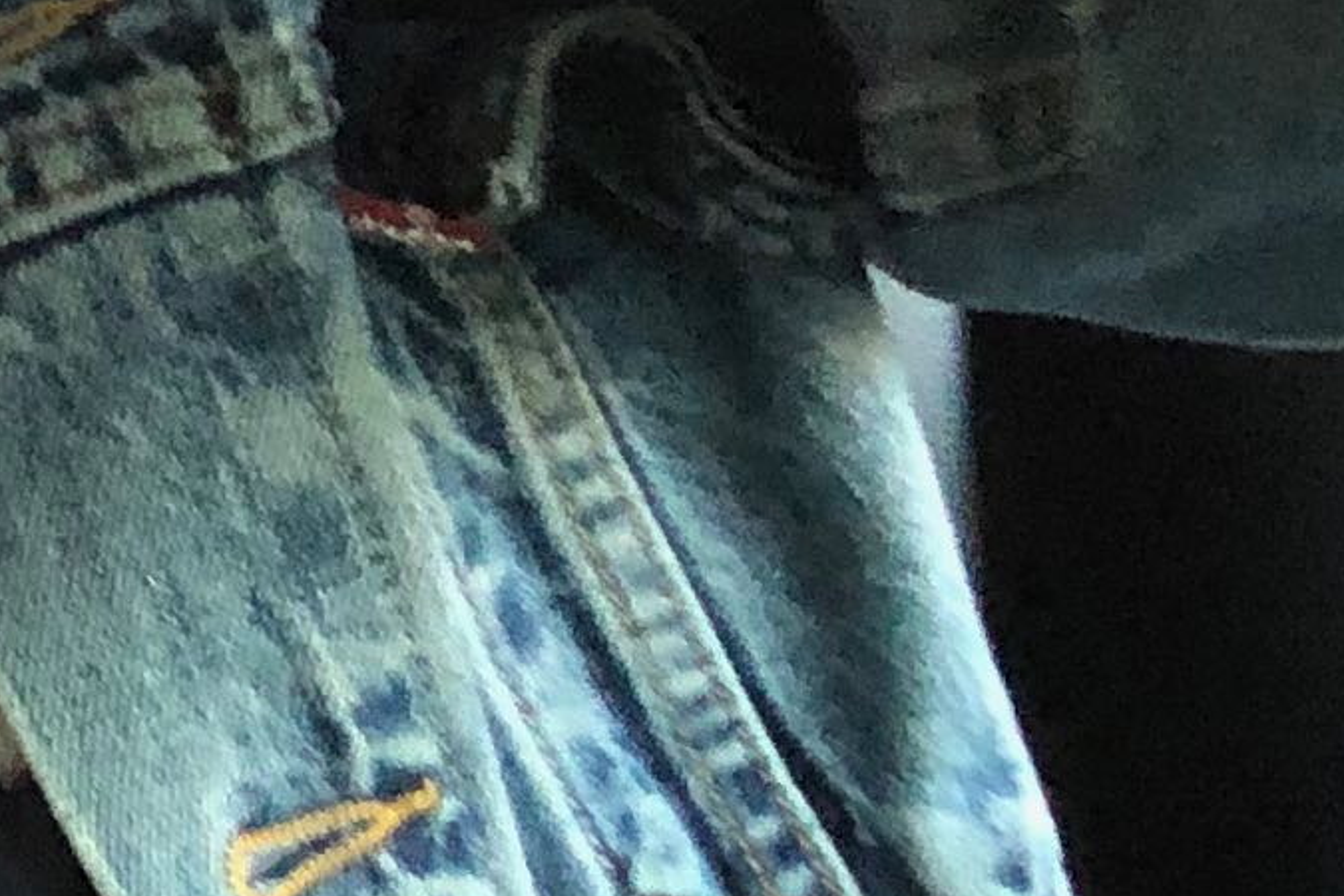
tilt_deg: -14.4
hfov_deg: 9.5
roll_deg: +2.2
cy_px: -372
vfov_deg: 7.8
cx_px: -2565
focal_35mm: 174
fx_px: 6495
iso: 100
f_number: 1.8
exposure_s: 1/5
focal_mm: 4
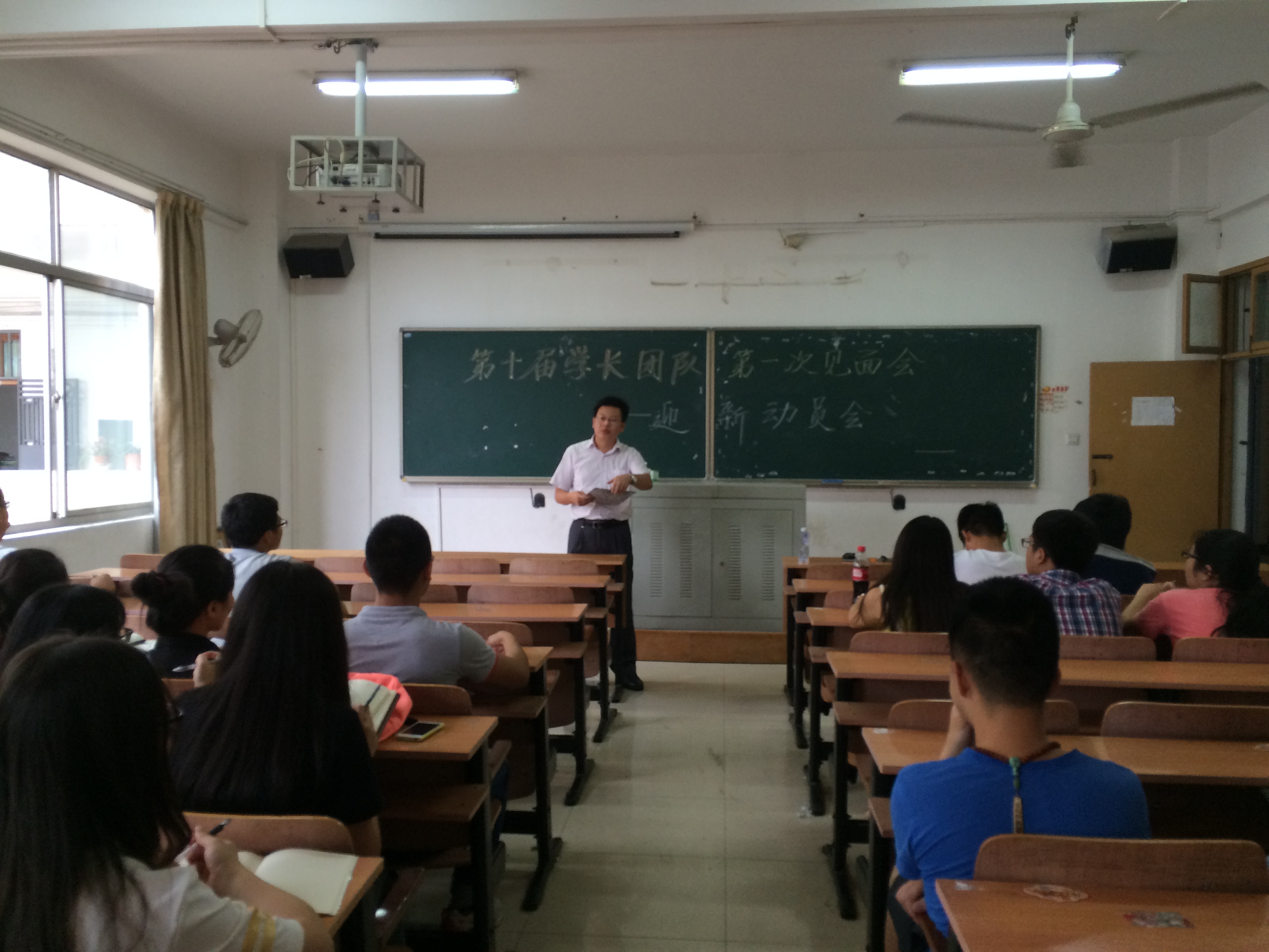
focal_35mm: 29
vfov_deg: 48.2
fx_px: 1063
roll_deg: -0.6
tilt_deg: -1.6
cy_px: 476
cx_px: 634
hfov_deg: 61.7
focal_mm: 4.15
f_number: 2.2
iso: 64
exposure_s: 1/33
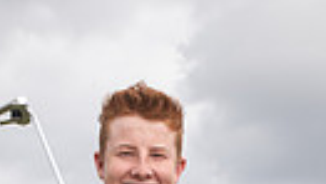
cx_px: 144
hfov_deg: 17.0
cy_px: 517
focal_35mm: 126
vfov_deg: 8.4
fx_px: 1090
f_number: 6.3
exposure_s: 1/320
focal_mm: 35
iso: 80
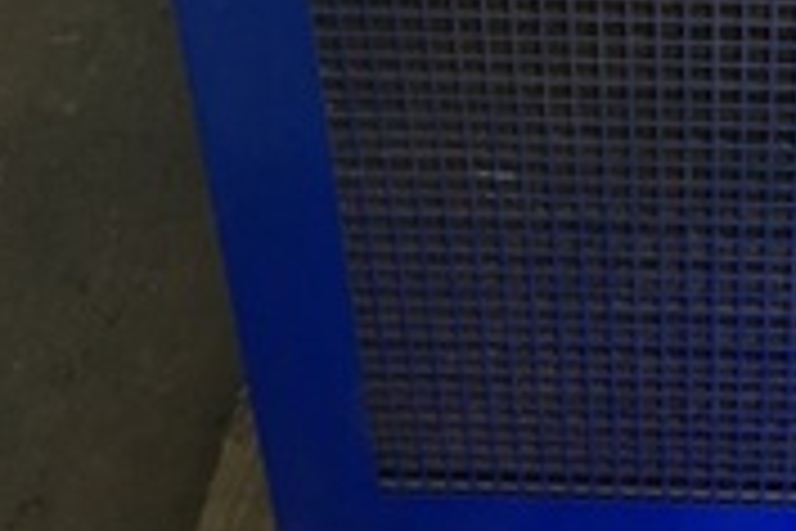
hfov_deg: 23.9
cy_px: -382
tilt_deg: -31.8
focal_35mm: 82
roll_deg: -1.1
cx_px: 751
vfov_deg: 14.8
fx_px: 1813
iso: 125
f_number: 2.2
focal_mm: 4.15
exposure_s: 1/33
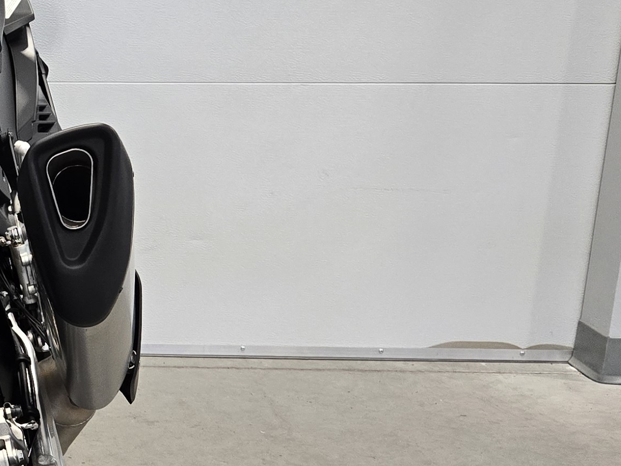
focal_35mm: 80
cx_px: -167
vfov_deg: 18.4
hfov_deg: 22.1
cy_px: 318
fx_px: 1435
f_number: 1.8
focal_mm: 5.4
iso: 200
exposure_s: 1/120
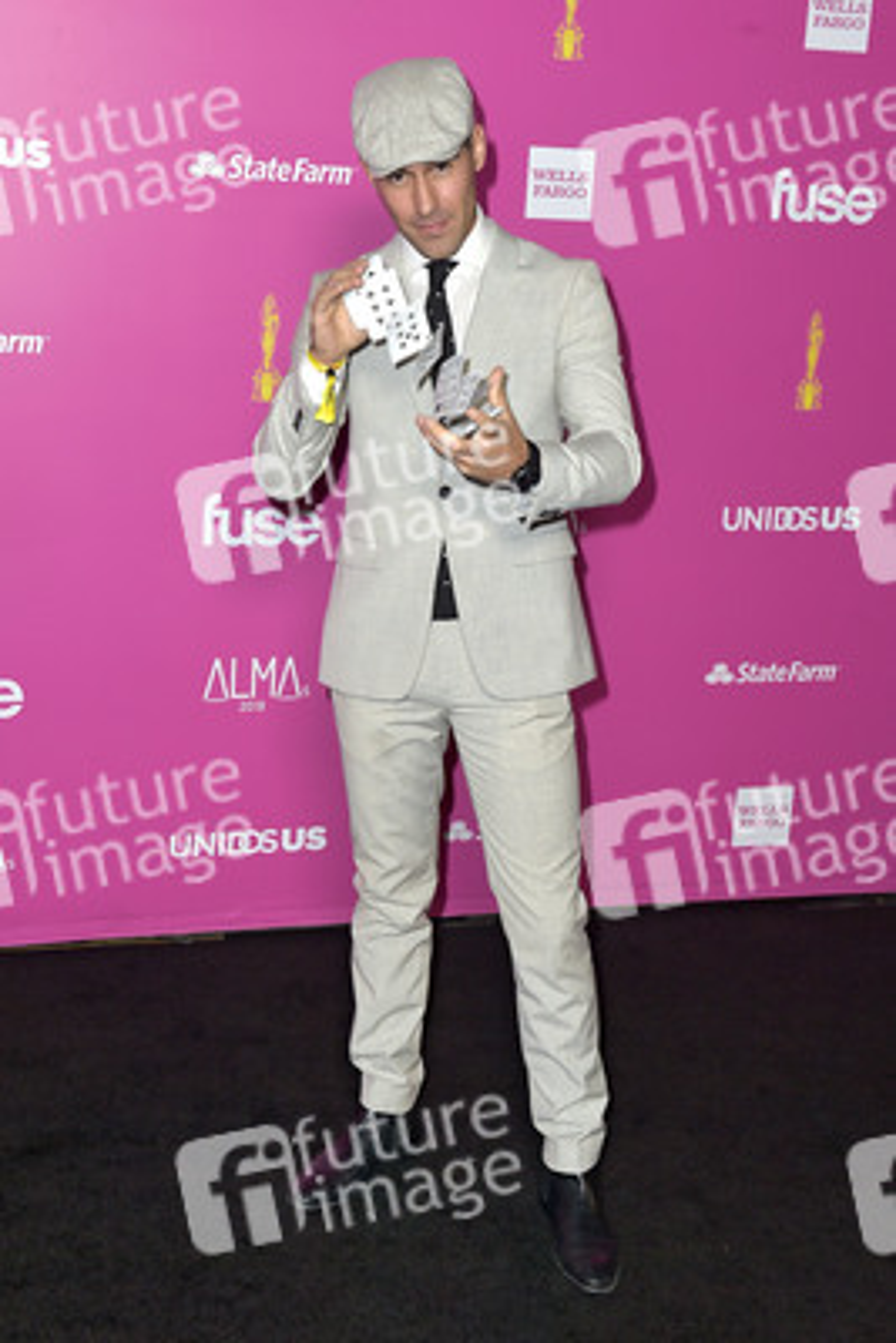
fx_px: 1678
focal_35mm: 45
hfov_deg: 29.9
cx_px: 448
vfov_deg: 43.6
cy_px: 672
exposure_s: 1/250
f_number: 6.3
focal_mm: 45
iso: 320
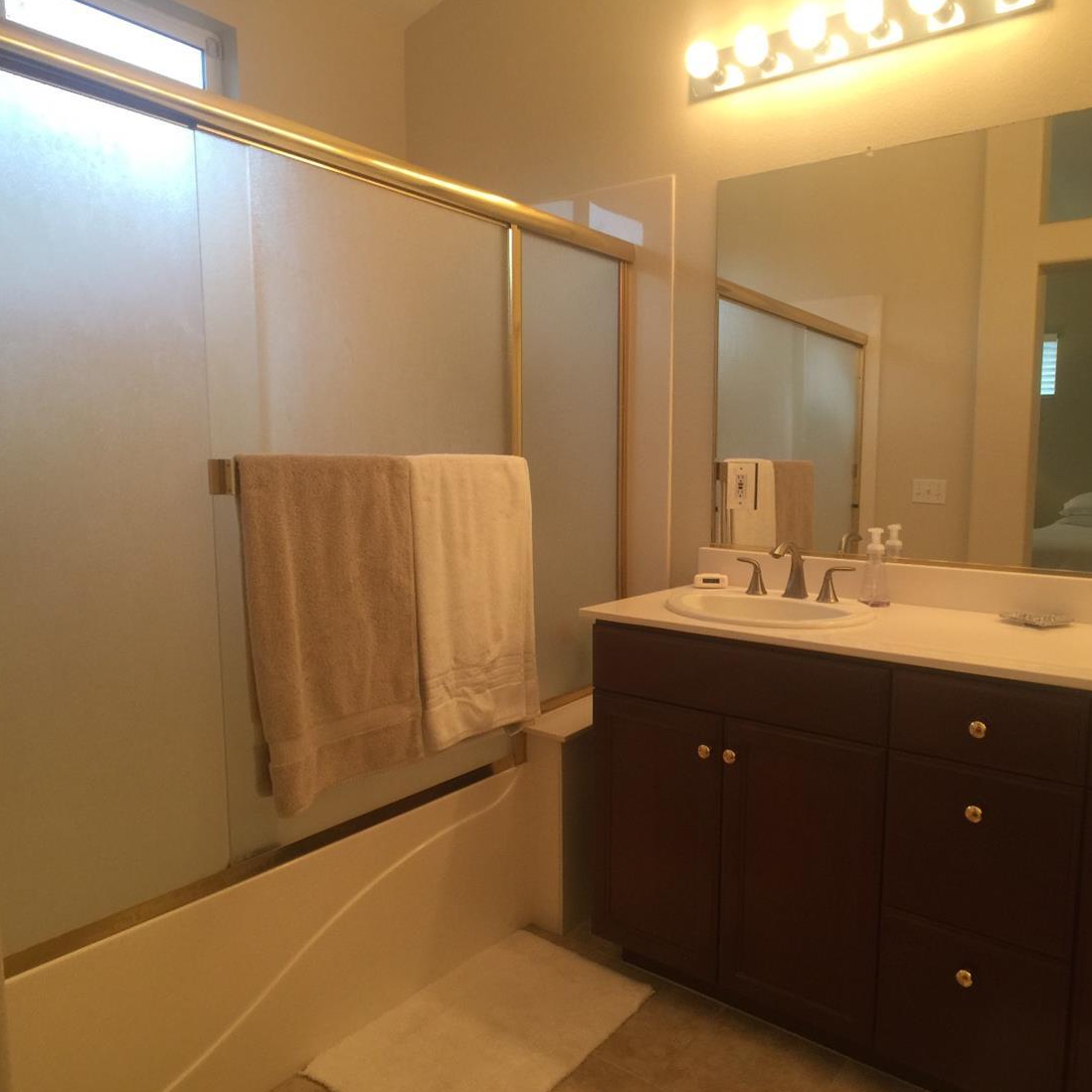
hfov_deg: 46.8
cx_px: 689
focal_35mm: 35
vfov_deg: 47.2
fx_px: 1249
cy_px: 541
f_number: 2.2
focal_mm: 4.15
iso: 50
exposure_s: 1/30
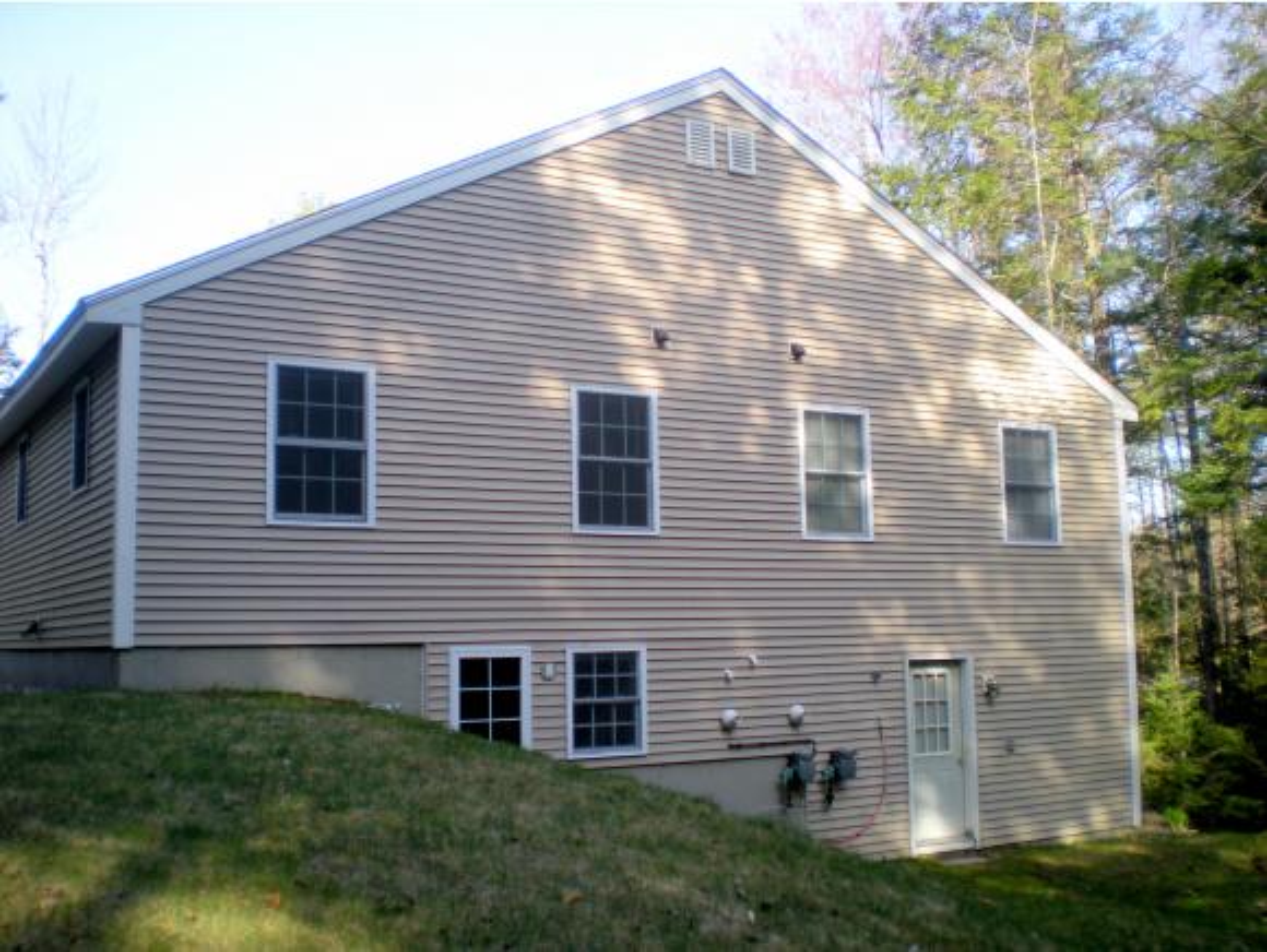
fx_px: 1392
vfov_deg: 37.8
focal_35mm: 38
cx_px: 634
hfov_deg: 48.9
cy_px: 476
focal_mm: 6.3
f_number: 3.1
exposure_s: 1/185
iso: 64
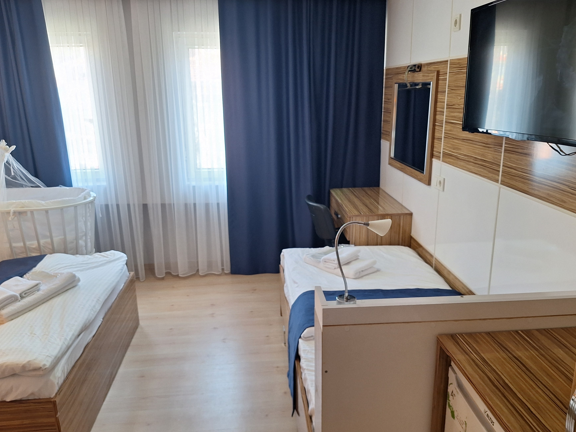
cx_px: 293
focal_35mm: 27
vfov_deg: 51.4
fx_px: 449
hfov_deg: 65.3
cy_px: 219
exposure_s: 1/50
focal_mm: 5.54
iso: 80
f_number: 1.8
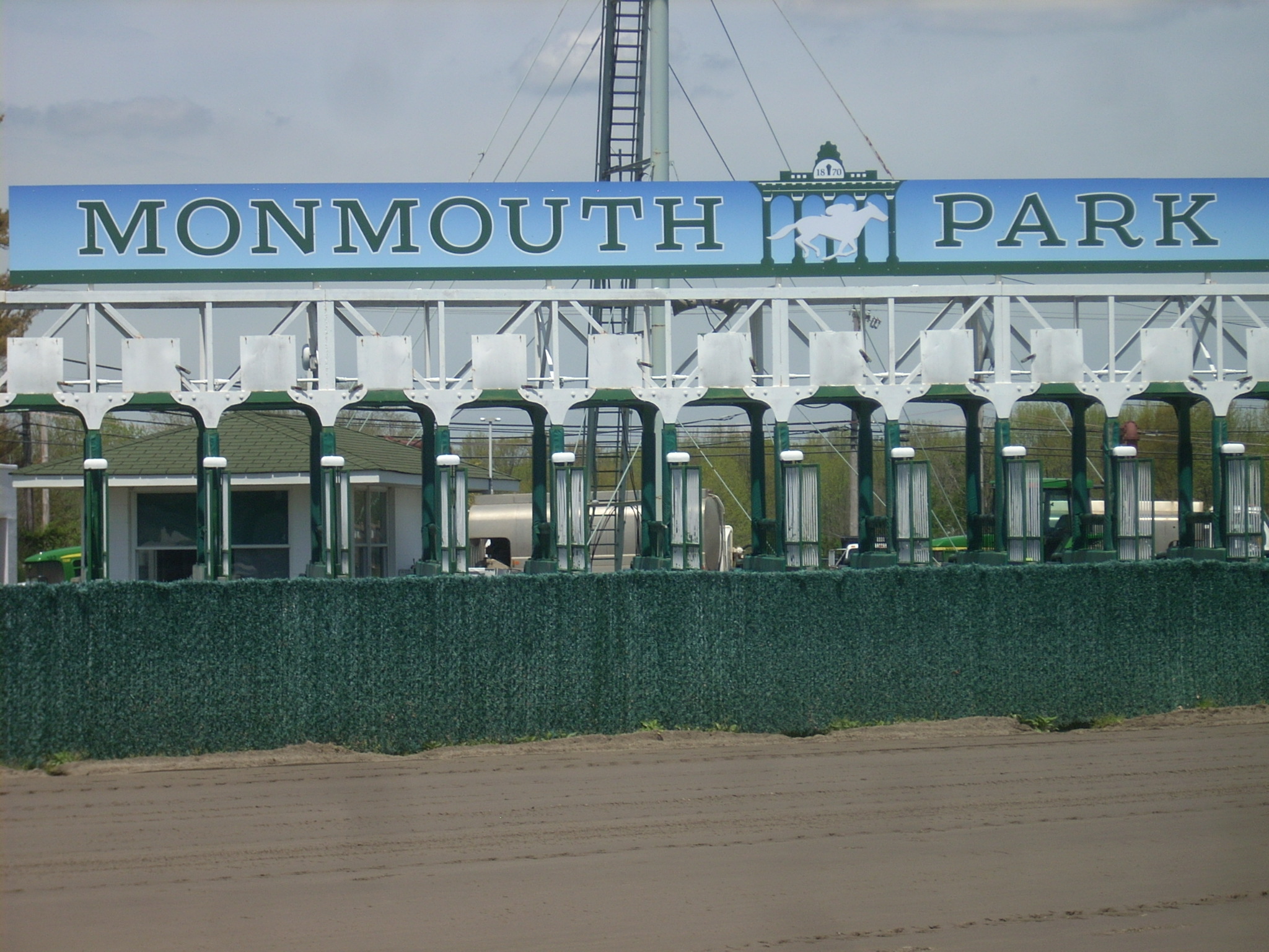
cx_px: 634
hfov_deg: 17.4
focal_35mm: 113
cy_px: 476
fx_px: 4143
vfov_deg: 13.1
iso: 64
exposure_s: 1/149
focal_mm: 18.6
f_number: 10.4
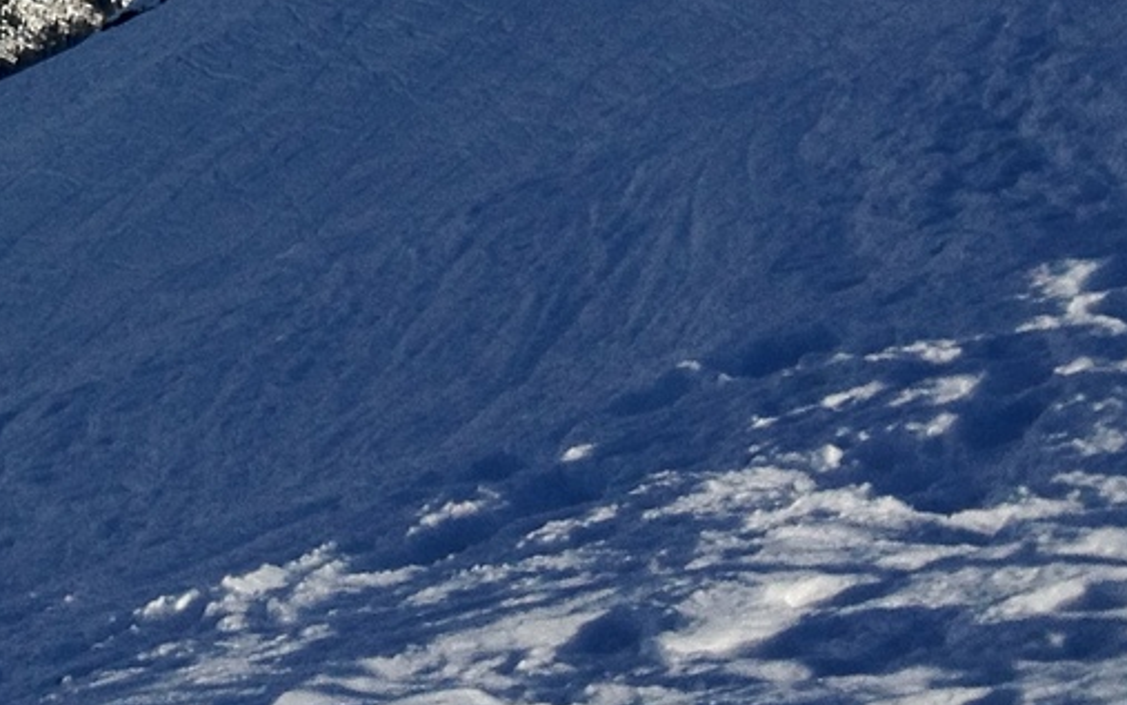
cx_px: -249
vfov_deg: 10.6
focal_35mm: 117
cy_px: -527
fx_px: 3594
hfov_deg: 17.0
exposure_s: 1/4255
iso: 64
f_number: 2.4
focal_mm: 4.28
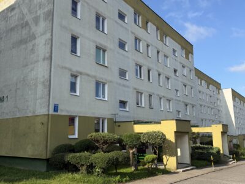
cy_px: 92
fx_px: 170
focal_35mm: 24
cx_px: 122
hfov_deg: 71.6
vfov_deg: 56.8
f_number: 1.78
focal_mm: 6.76
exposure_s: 1/3425
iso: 80
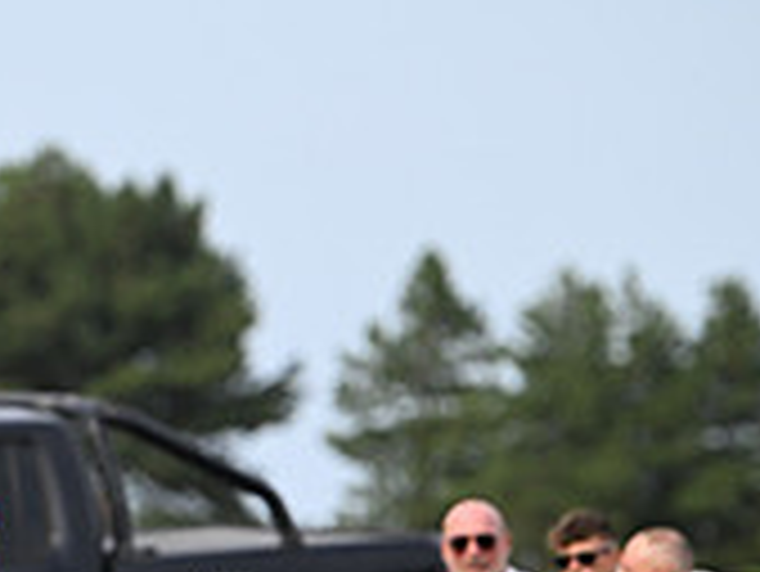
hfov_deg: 3.0
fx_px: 14523
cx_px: -342
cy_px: 858
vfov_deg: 2.2
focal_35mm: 661
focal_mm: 200
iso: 800
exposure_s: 1/4000
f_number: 4.5
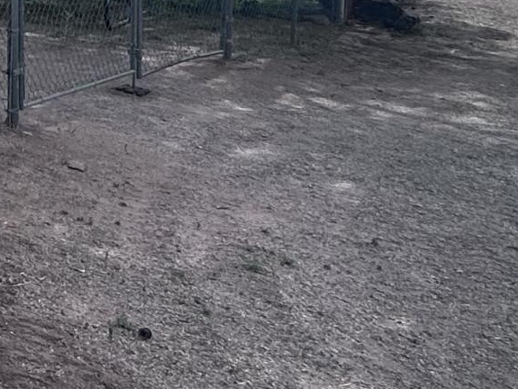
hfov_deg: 18.8
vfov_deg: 18.7
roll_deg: -0.7
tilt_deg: -0.4
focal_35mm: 73
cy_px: -117
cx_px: -476
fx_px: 1093
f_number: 2.2
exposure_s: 1/2304
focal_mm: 2.22
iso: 50
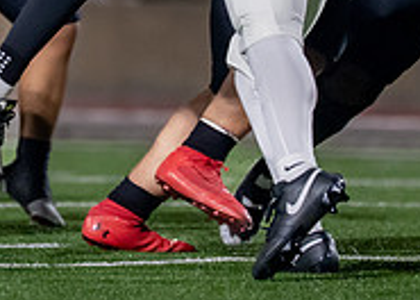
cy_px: -129
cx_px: -29
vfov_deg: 1.5
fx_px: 11113
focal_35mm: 932
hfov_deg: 2.2
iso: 3200
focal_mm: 200
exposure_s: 1/1250
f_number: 2.8
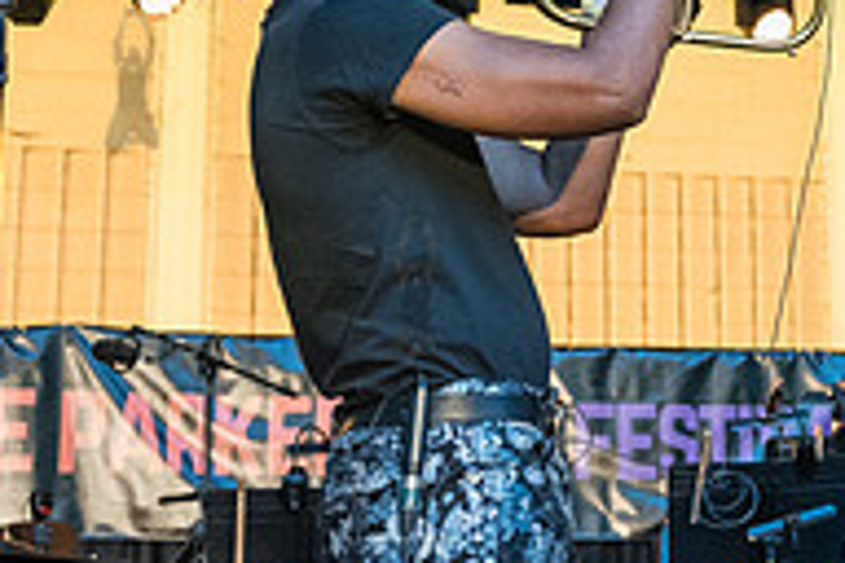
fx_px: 2699
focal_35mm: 115
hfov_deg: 17.1
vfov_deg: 11.8
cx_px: 981
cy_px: 73
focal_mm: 38
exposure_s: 1/400
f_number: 4
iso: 4000
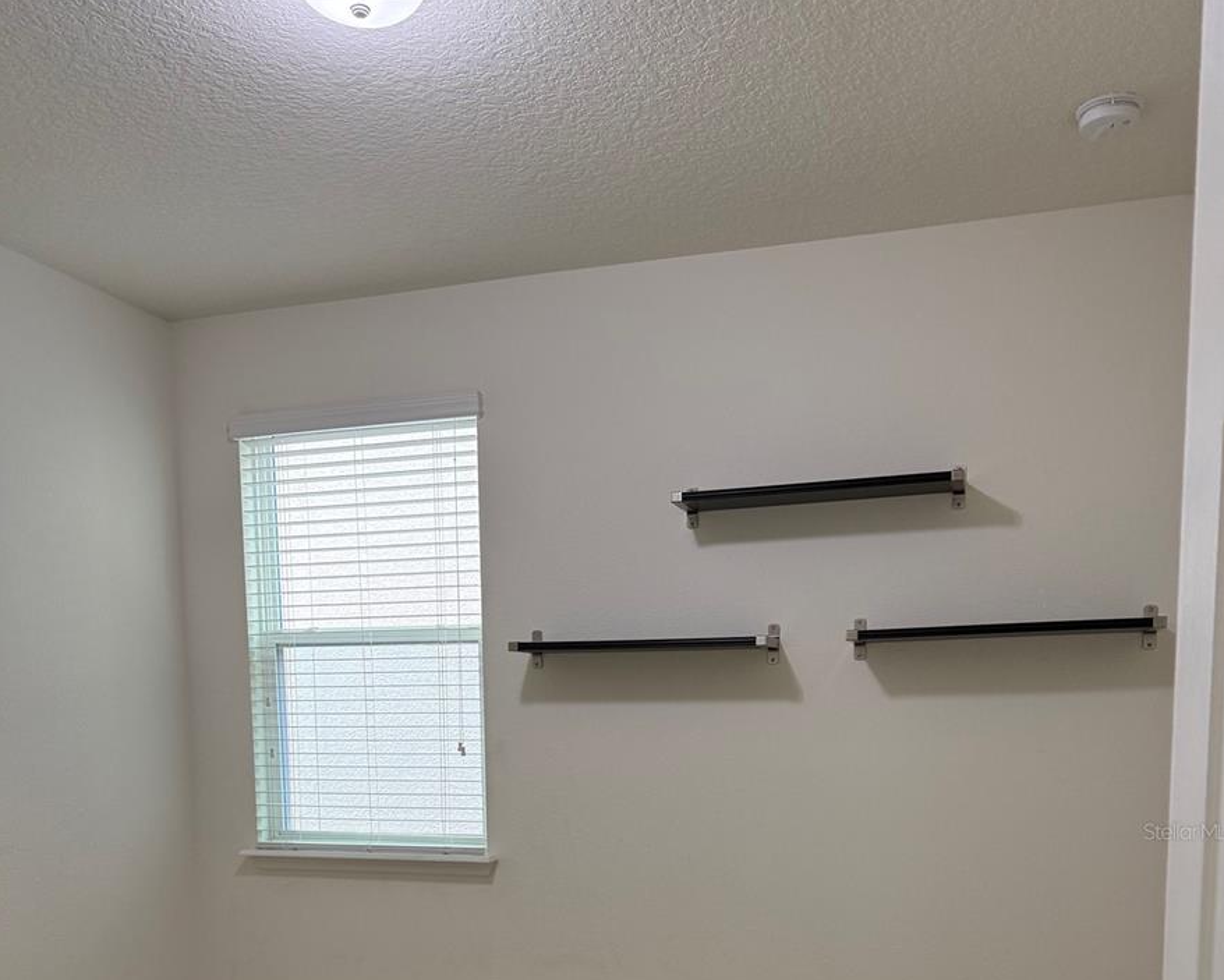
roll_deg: -0.4
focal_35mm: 32
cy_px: 831
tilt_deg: -5.3
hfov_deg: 55.6
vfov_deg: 43.0
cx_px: 615
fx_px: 1160
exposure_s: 1/120
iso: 200
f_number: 1.78
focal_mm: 6.76
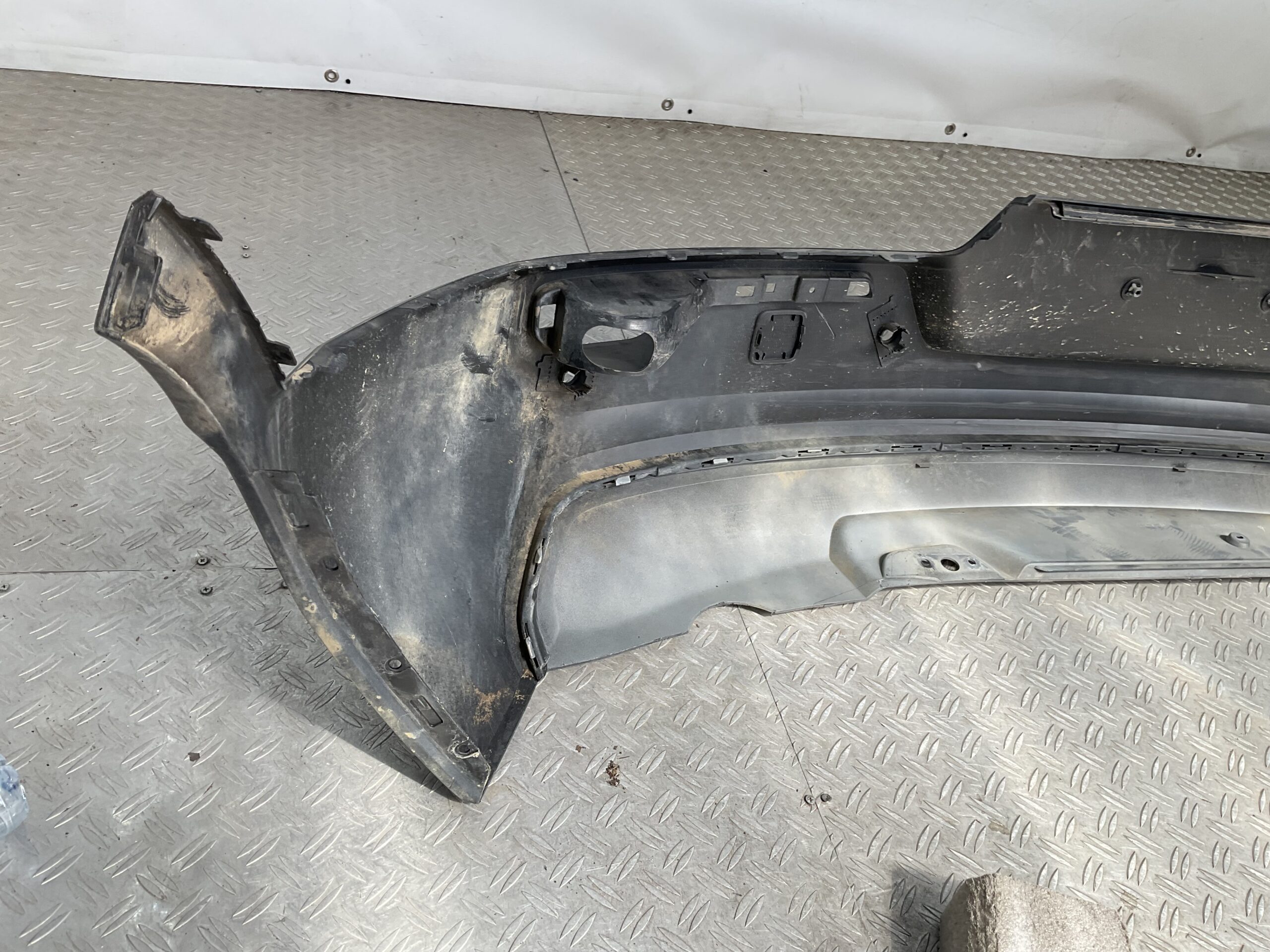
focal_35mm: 29
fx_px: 1064
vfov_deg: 48.2
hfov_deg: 61.7
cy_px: 476
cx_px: 635
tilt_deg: -37.6
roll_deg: -14.5
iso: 16
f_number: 1.8
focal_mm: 3
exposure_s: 1/265
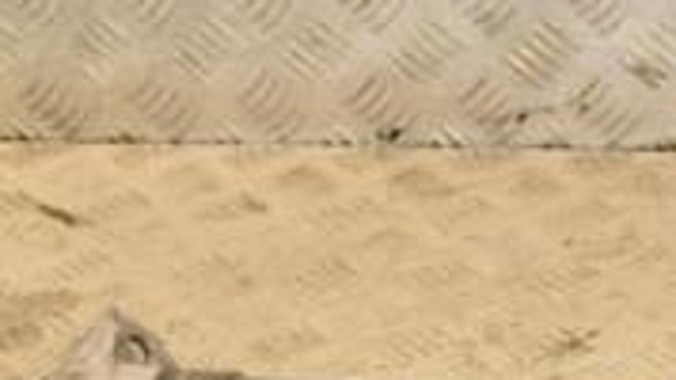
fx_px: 2276
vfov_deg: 9.2
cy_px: 631
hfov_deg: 16.3
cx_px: 767
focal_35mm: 127
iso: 800
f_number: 5.6
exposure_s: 1/200
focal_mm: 24
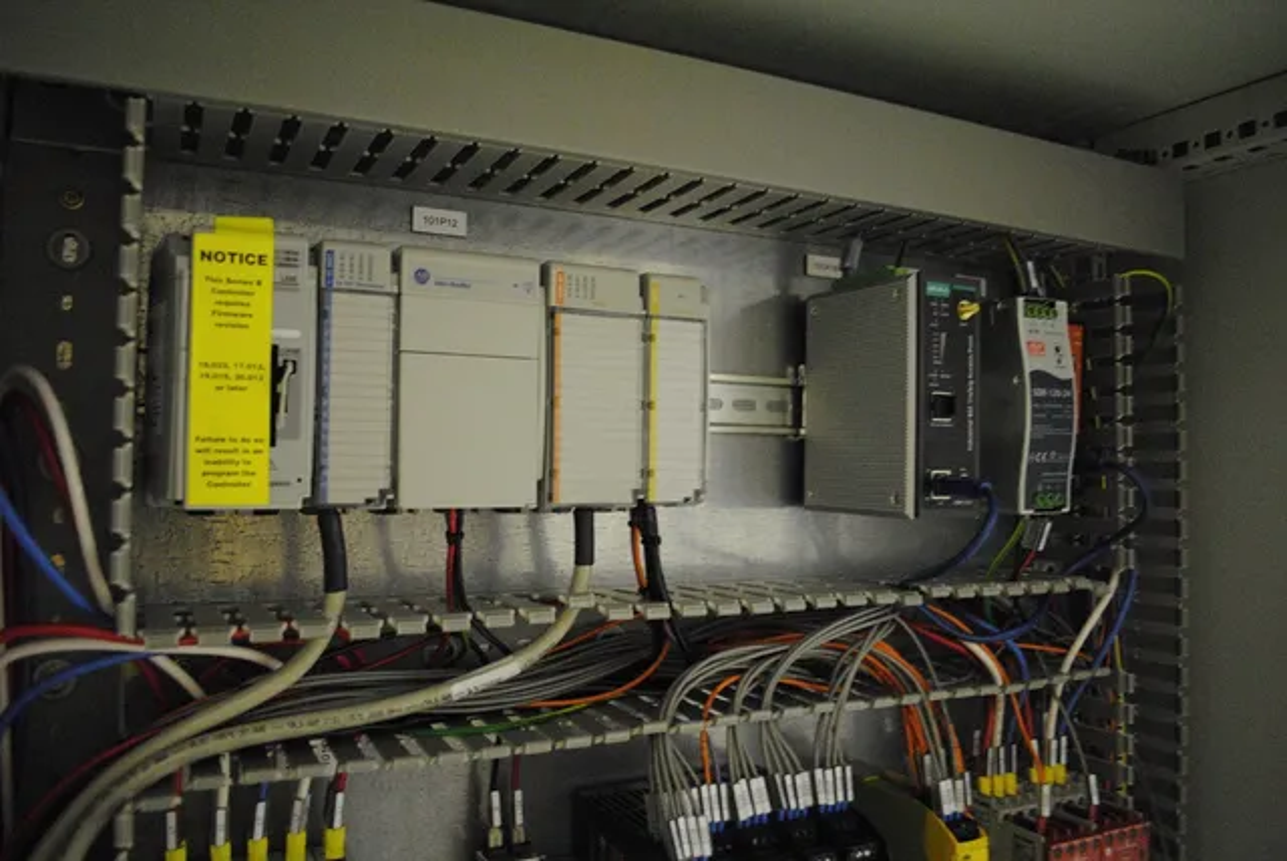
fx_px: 966
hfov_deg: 67.3
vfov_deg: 48.0
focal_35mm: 27
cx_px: 644
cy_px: 430
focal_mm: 18
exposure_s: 1/10
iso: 1600
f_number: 3.5
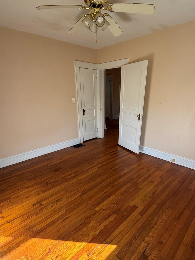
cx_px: 101
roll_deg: +0.2
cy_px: 146
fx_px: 143
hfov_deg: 68.7
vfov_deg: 84.3
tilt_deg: -22.0
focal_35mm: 19
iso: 125
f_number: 2.2
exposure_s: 1/121
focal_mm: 2.22
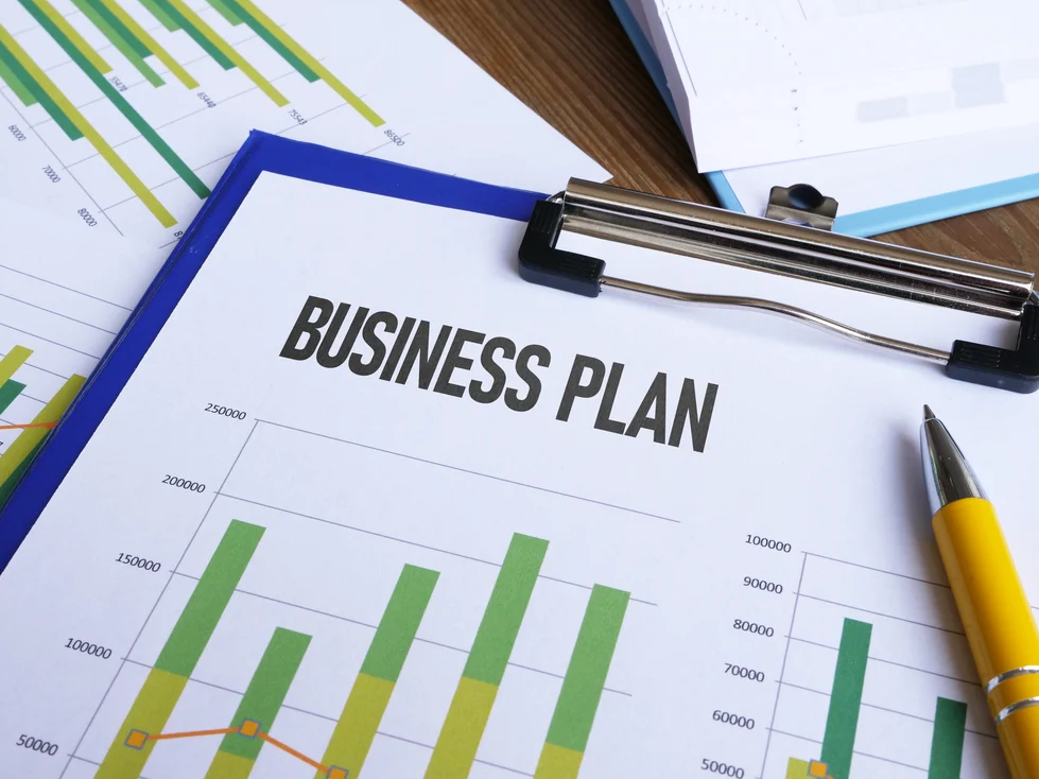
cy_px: 386
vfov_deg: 30.9
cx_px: 522
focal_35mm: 47
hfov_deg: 40.4
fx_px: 1411
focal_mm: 23
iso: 400
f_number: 11
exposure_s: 1/30
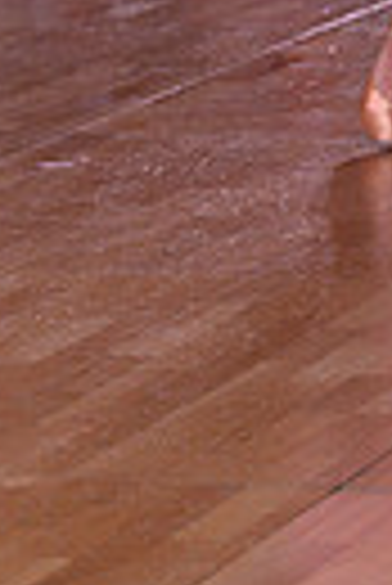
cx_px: 583
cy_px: -536
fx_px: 5098
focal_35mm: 313
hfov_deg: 4.4
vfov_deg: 6.4
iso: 1250
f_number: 5
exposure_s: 1/250
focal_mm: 70
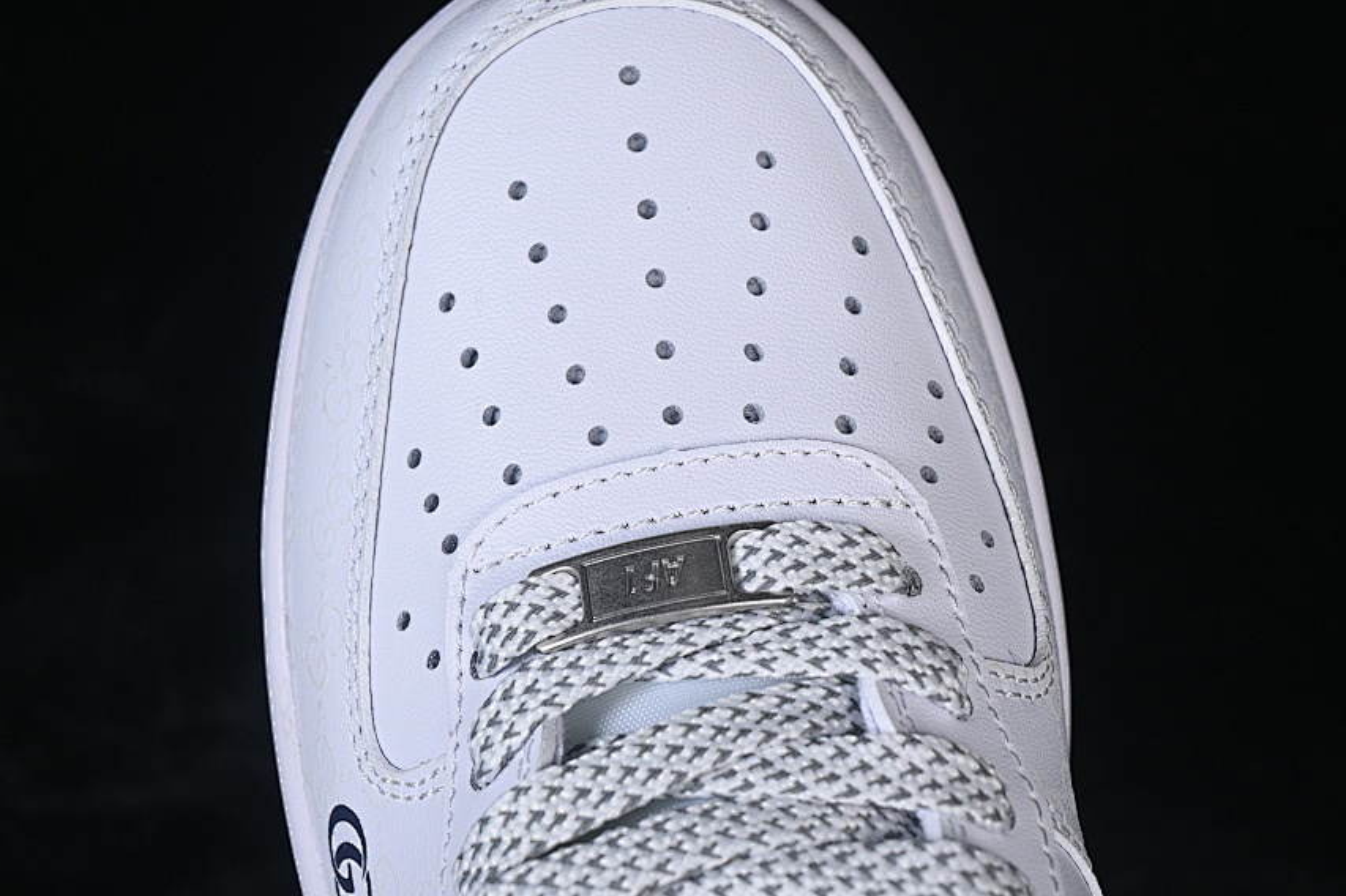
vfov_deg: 14.4
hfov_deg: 21.5
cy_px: 429
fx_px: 3550
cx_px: 675
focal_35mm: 95
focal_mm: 50
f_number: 7.1
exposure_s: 1/100
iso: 160
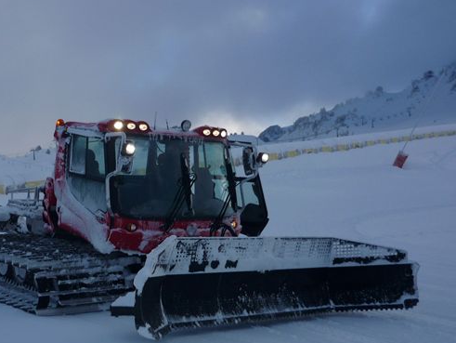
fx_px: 620
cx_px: 142
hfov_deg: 39.8
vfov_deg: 30.7
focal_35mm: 47
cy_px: 229
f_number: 8
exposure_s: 1/200
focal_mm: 5.5
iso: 100
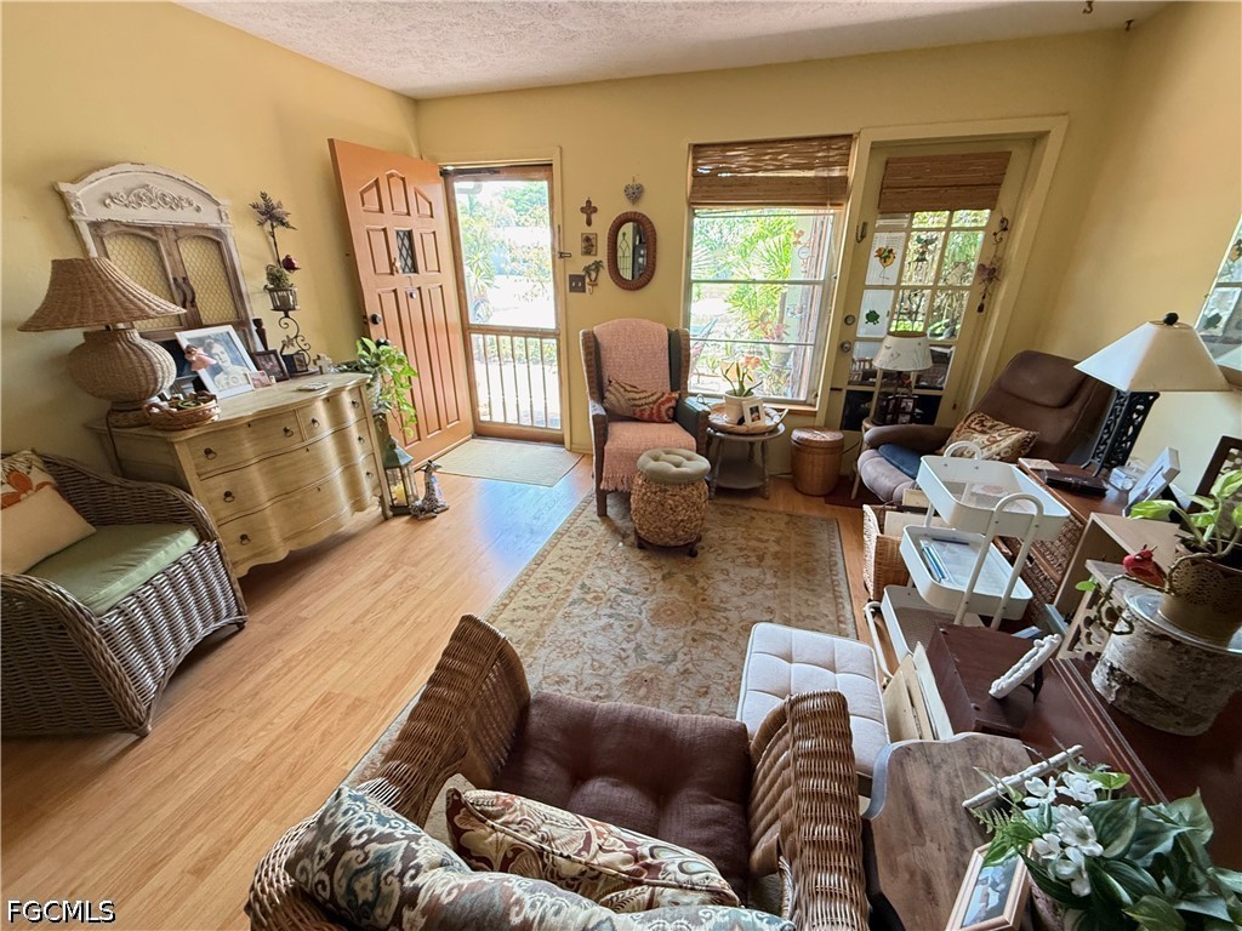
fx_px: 502
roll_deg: +0.2
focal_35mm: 14
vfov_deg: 85.7
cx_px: 621
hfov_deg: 102.1
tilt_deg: -22.6
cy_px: 466
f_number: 2.2
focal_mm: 2.22
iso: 400
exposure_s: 1/60
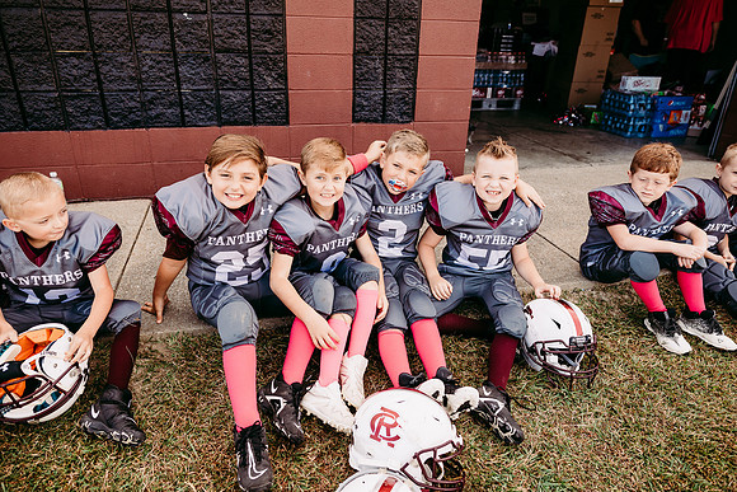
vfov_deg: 53.2
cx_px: 368
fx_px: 491
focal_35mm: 24
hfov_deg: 73.7
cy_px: 246
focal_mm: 24
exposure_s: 1/400
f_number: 3.5
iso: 160
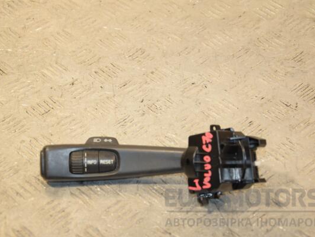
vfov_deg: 17.4
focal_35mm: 85
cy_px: 118
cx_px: 154
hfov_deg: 23.0
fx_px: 774
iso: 800
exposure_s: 1/200
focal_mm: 52
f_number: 5.6
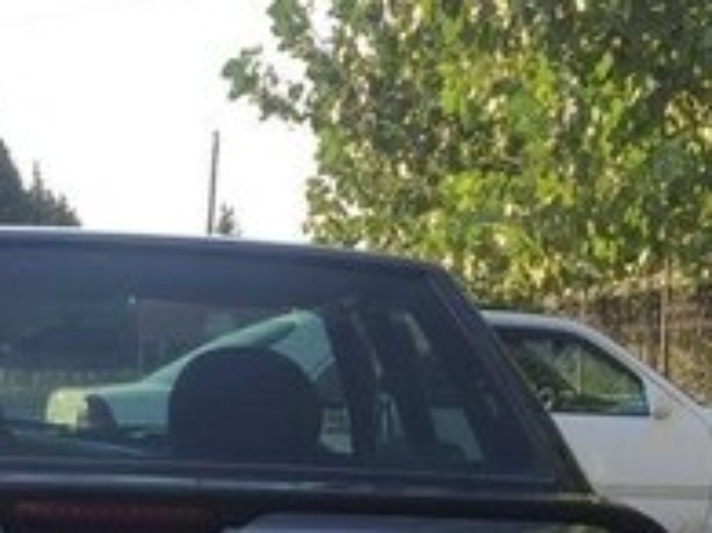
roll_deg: -1.6
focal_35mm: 98
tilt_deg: -5.7
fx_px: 2014
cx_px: 150
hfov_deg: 19.8
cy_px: 652
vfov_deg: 14.6
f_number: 2.2
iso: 32
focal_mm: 4.15
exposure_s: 1/482
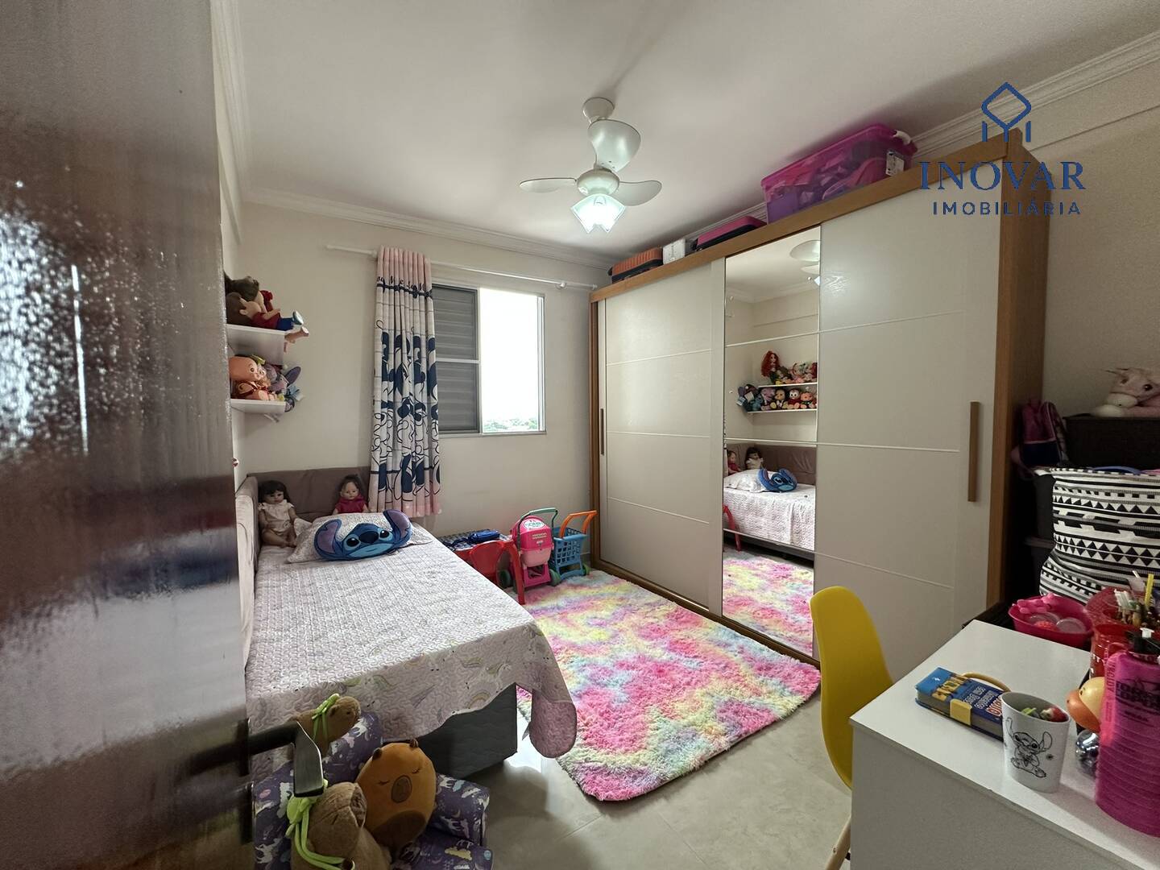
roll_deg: -0.1
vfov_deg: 85.7
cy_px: 435
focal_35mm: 14
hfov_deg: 102.1
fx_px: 469
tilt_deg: -3.1
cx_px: 580
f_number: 2.2
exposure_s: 1/120
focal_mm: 2.22
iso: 250
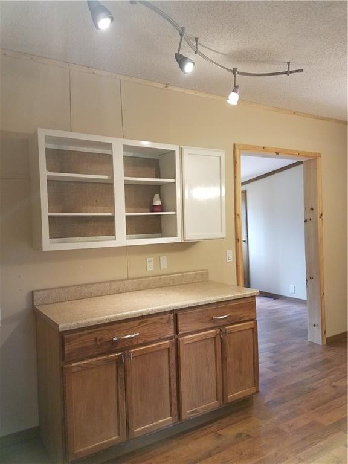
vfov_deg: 67.3
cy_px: 232
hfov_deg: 53.1
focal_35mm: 26
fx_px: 349
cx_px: 174
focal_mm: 4.2
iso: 160
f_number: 1.7
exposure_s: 1/40
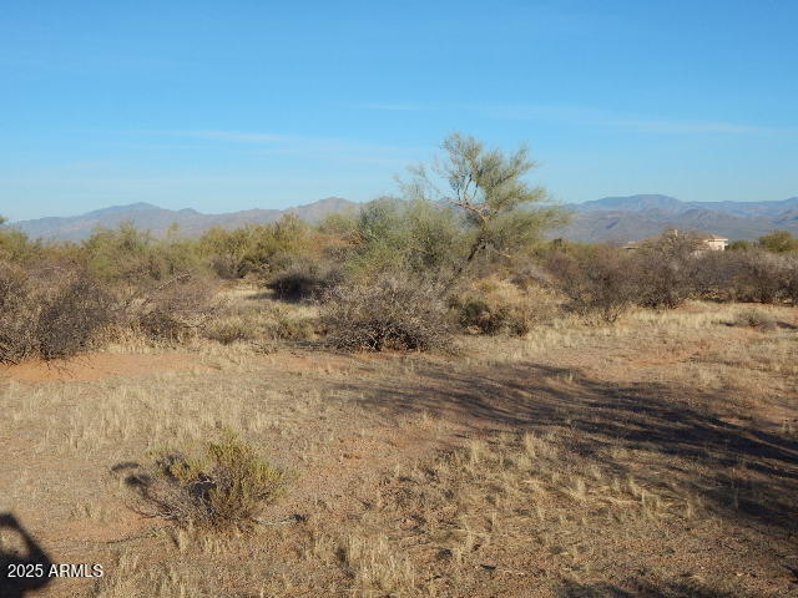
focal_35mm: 43
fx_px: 991
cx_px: 399
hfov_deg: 43.9
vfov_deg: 33.6
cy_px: 299
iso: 125
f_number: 7.1
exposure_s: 1/500
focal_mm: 7.7
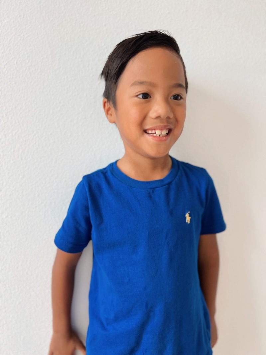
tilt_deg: -6.3
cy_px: 178
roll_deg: -0.9
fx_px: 266
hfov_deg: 53.1
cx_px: 133
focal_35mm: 26
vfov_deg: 67.3
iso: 125
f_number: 1.5
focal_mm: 5.7
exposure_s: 1/67
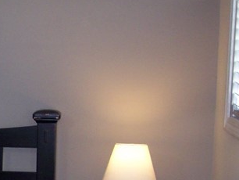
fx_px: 878
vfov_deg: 11.4
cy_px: 230
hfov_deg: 14.2
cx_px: -148
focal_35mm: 127
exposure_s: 1/30
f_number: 2.8
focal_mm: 8
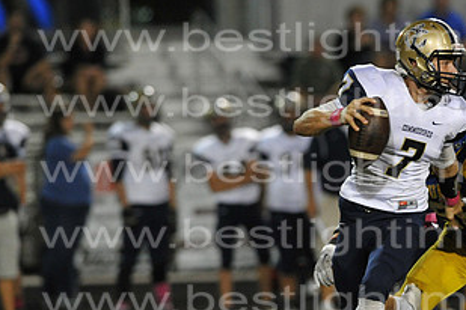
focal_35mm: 563
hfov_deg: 3.7
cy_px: 205
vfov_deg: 2.4
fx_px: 7287
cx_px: 383
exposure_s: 1/500
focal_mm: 300
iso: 5000
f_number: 4
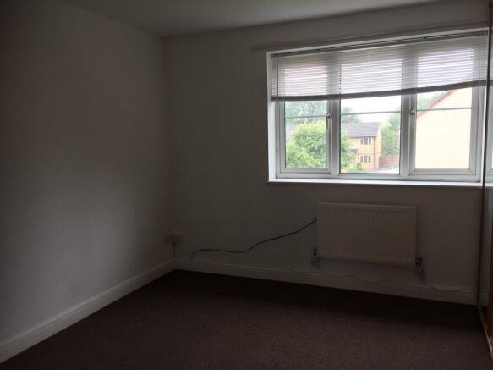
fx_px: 413
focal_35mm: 29
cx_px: 246
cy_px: 185
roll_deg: +1.5
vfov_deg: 48.2
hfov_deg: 61.7
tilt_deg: -7.8
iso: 50
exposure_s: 1/100
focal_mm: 4.15
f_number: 2.2
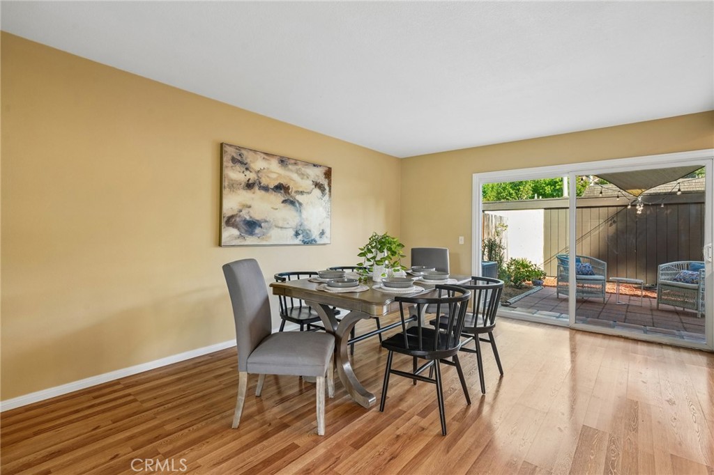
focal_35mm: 16
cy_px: 238
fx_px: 317
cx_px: 357
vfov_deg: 73.7
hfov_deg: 96.8
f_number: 8
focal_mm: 16
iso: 400
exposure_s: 1/8
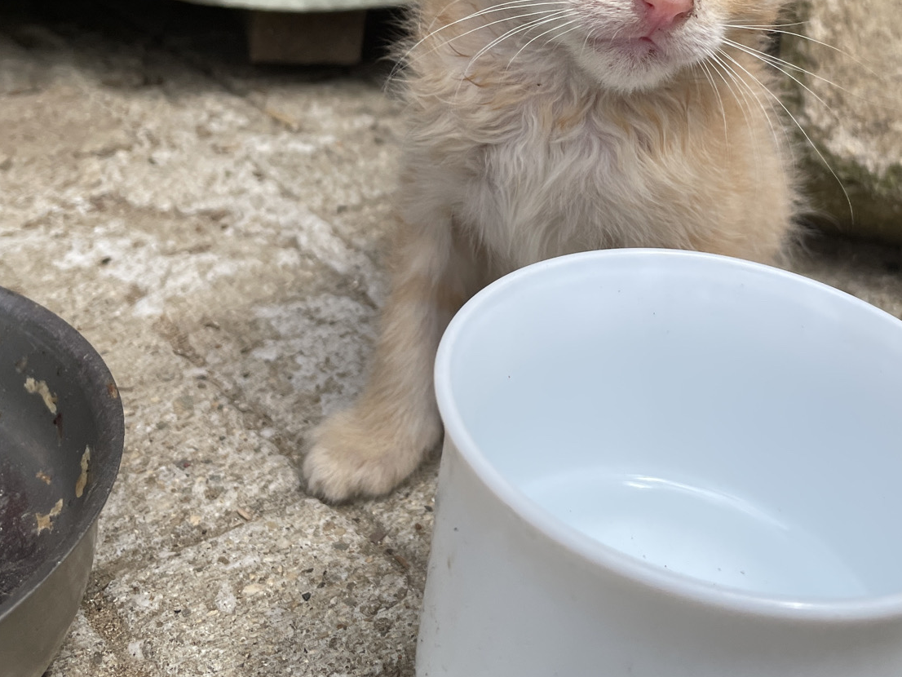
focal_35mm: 47
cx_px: 559
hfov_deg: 40.2
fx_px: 1225
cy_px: 139
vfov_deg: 30.2
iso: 32
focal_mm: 4.2
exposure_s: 1/1335
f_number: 1.6
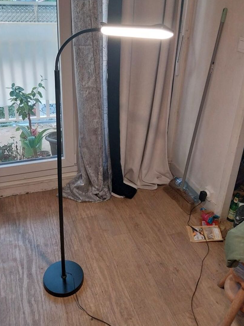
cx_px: 113
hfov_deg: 44.1
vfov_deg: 56.5
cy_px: 137
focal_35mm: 32
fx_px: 301
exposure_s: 1/50
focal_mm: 4
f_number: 1.8
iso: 200
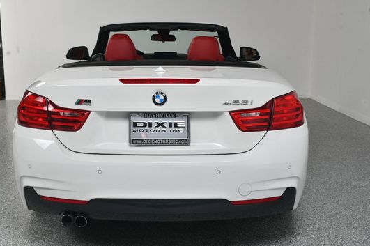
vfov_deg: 28.6
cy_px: 121
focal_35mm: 47
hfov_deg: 41.9
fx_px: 483
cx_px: 163
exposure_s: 1/160
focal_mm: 26
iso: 100
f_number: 13
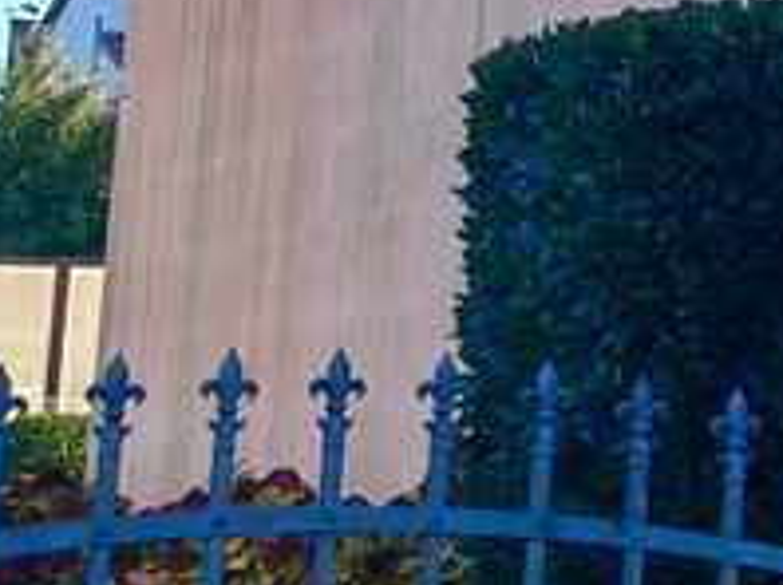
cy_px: -277
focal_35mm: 164
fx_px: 3705
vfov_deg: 8.8
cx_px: 1886
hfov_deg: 10.4
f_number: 1.8
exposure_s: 1/2809
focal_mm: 5.54
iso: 50
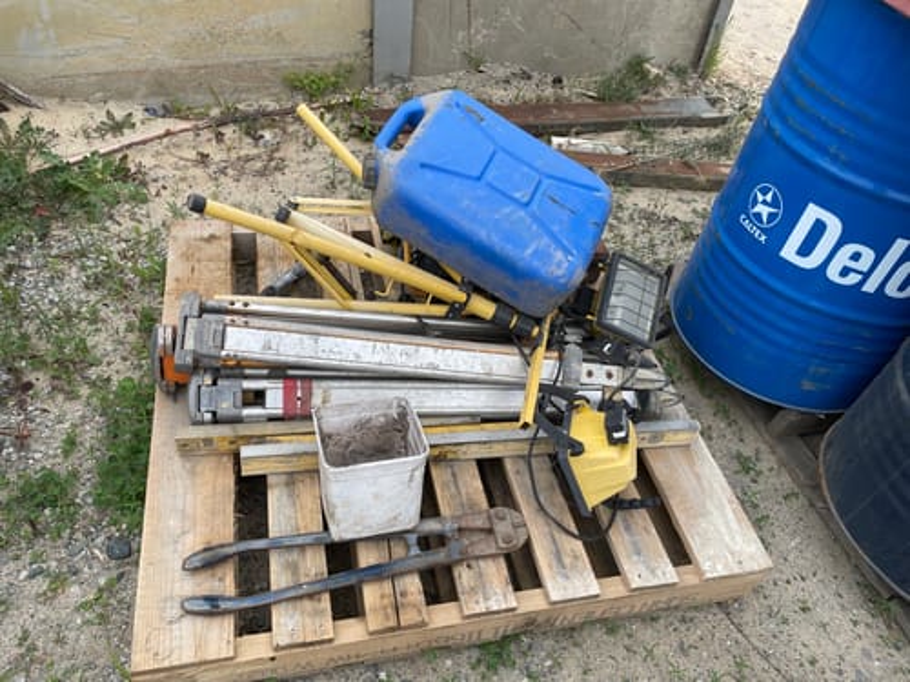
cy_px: 341
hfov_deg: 67.3
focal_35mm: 26
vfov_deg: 53.1
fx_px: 683
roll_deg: -7.5
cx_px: 455
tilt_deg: -44.4
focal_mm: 4.2
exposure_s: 1/489
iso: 32
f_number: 1.6
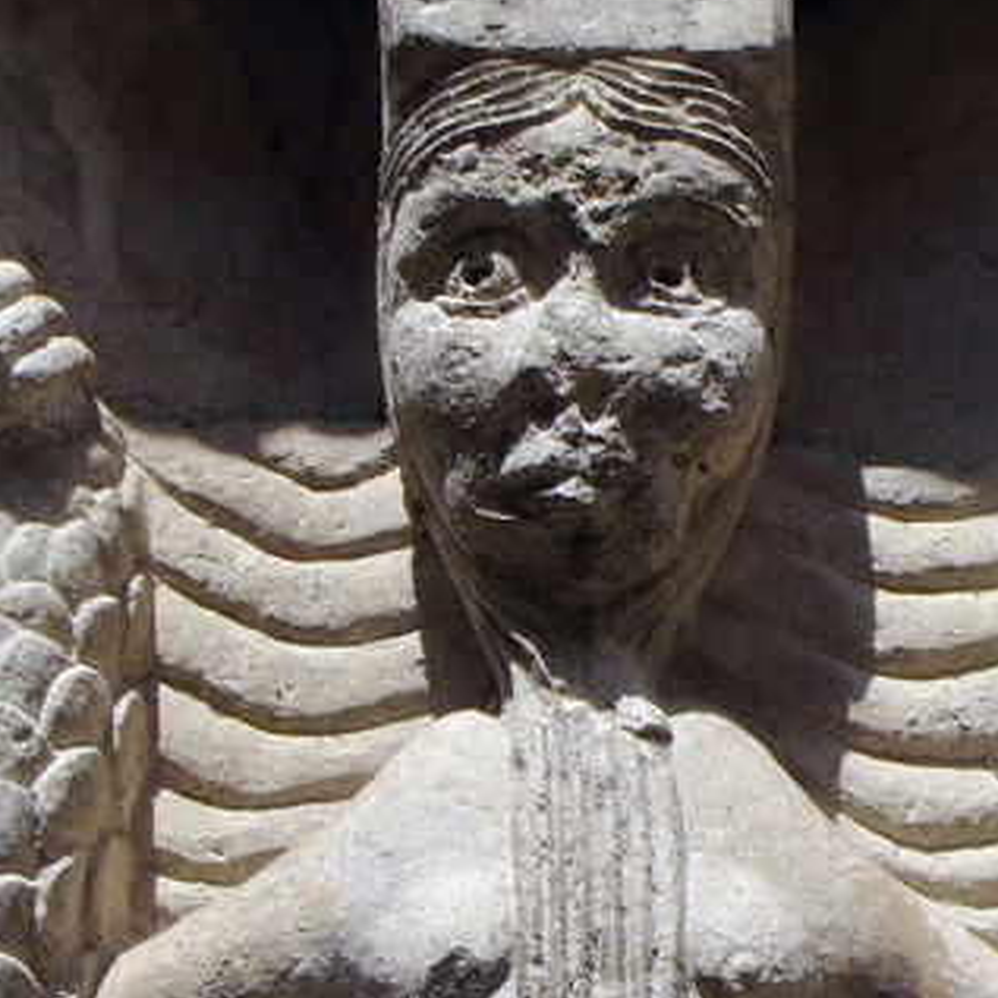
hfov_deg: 14.2
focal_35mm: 123
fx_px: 4012
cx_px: 649
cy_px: 1121
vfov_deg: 13.9
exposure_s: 1/90
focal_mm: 20
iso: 100
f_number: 13
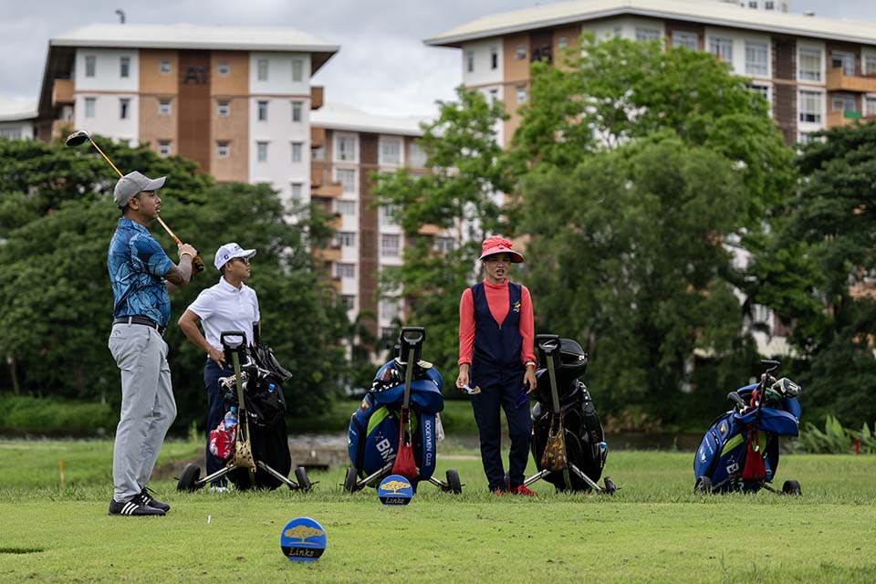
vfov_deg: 17.7
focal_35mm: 77
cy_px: 292
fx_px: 1874
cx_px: 438
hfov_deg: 26.3
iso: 320
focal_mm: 77
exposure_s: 1/3200
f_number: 2.8
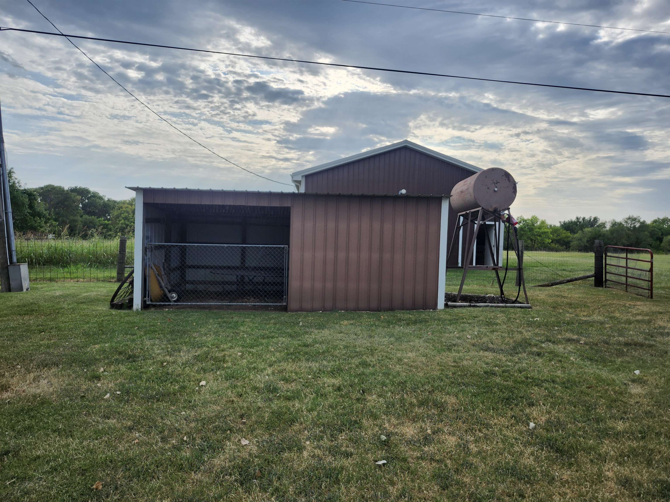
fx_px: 445
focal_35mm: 23
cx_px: 335
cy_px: 251
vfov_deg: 58.9
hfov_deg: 73.9
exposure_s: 1/1064
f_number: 1.8
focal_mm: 5.54
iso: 25
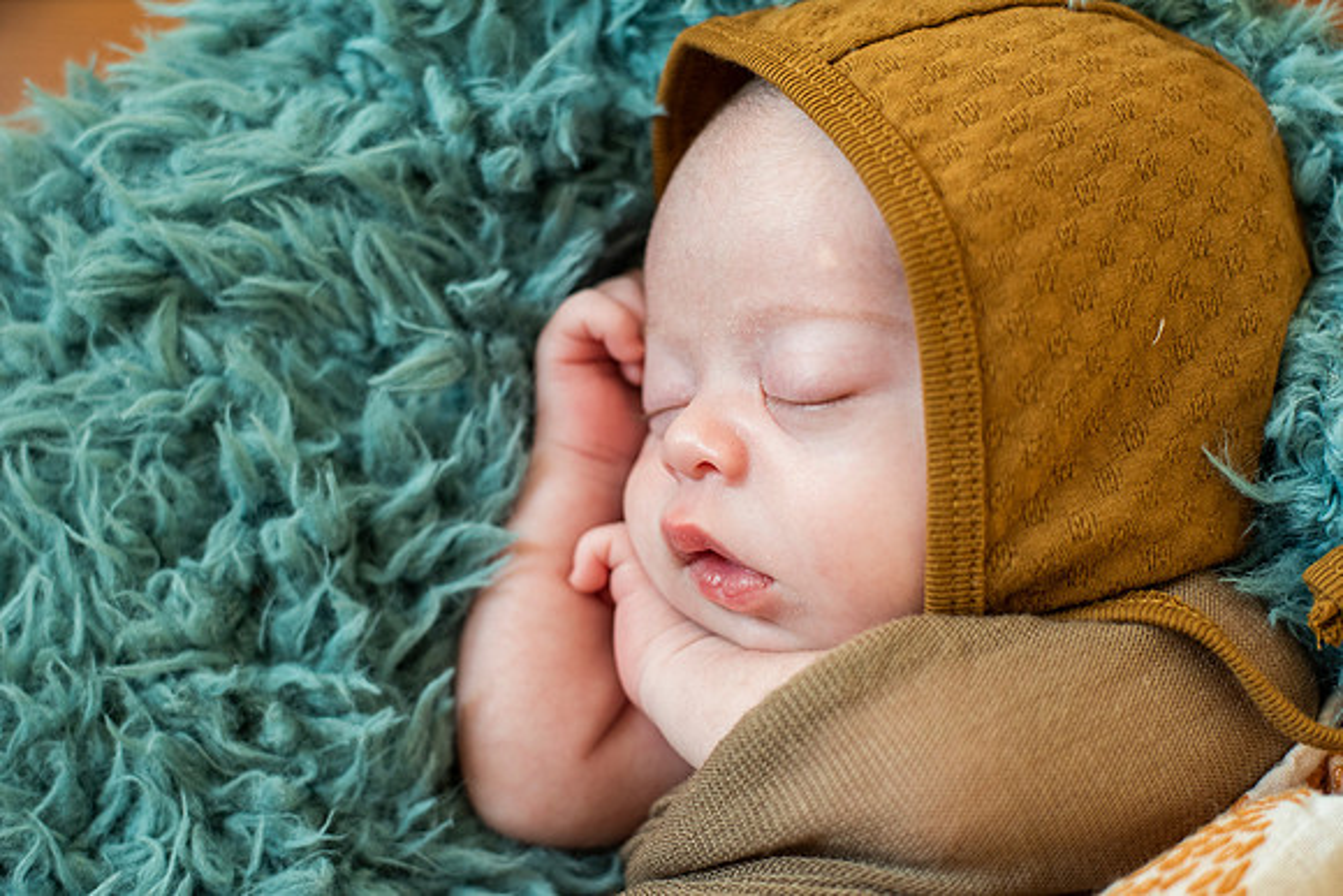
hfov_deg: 39.6
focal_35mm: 50
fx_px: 1866
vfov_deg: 27.0
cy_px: 448
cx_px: 672
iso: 800
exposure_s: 1/160
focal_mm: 50
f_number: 3.2
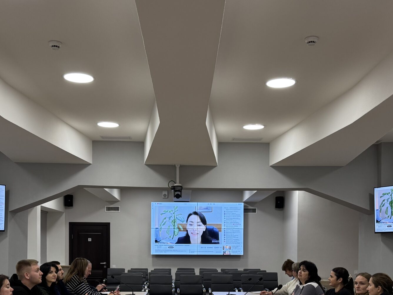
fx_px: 522
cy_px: 245
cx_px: 198
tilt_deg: -0.2
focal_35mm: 46
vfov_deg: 30.6
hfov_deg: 41.2
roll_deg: +0.2
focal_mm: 6.76
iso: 160
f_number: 1.78
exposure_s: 1/100
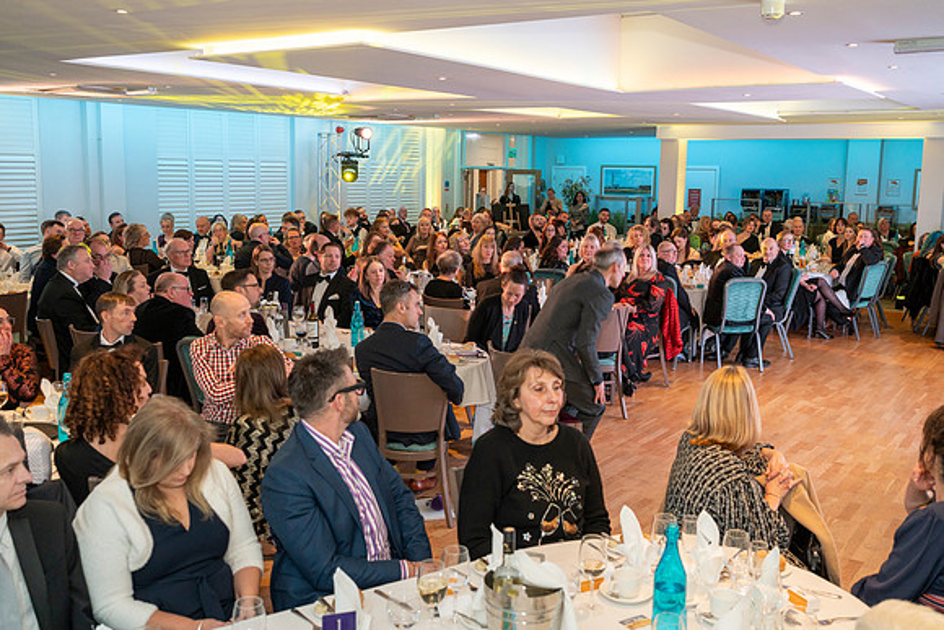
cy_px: 315
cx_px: 472
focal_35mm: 35
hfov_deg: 54.4
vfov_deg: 37.9
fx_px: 918
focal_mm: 35
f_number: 5
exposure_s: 1/60
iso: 800
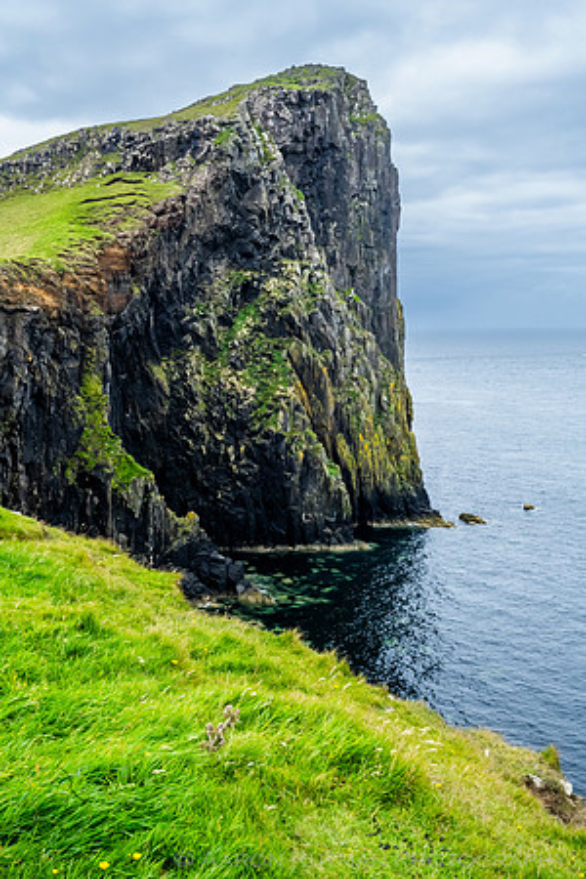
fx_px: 855
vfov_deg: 54.4
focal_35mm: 35
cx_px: 293
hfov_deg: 37.9
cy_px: 440
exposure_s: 1/60
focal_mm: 35
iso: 1250
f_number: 22
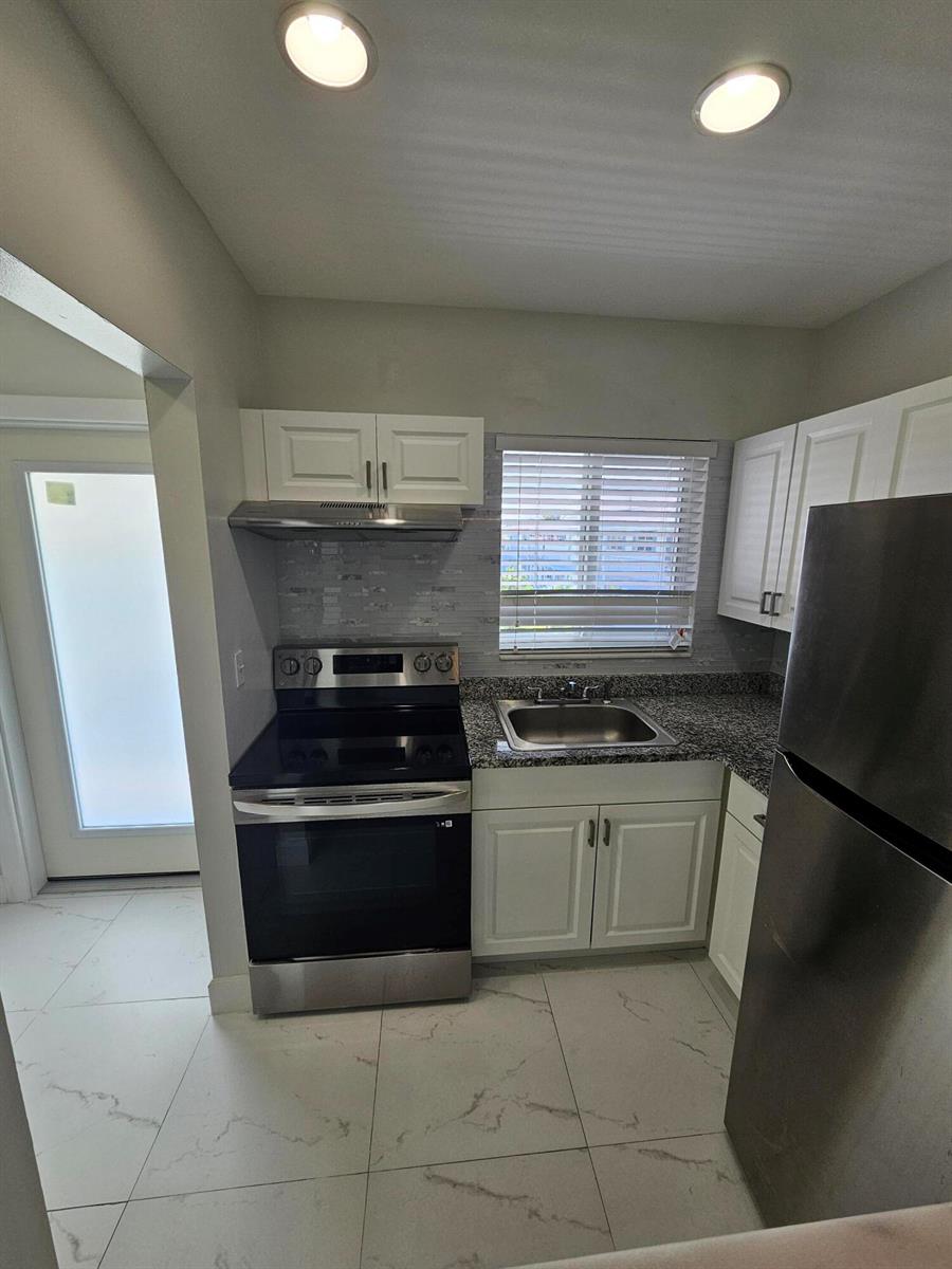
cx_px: 476
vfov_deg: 106.2
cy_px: 634
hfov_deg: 89.9
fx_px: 477
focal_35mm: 13
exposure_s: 1/120
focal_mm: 2.2
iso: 64
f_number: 2.2
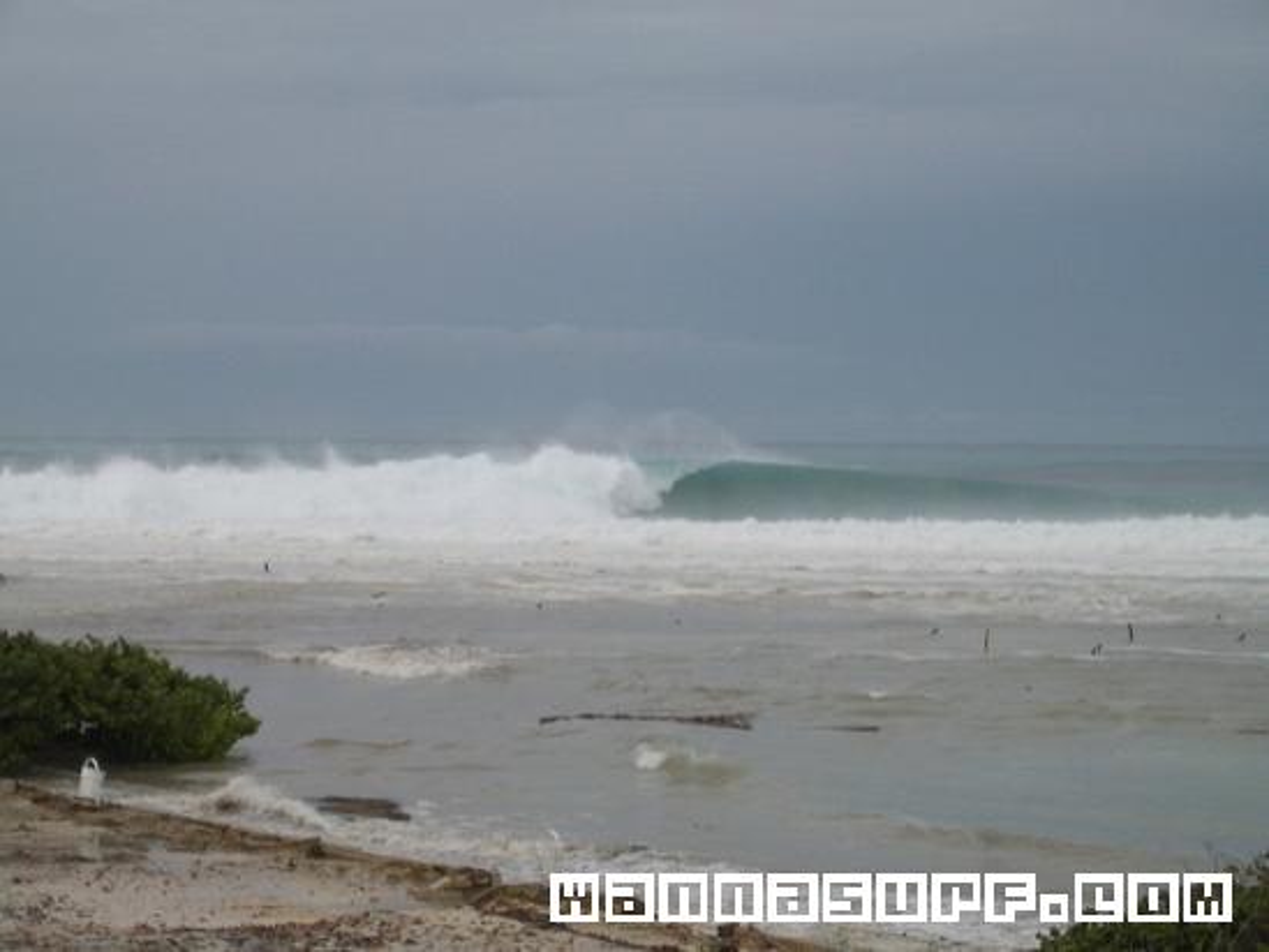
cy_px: 476
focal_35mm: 105
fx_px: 3850
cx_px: 634
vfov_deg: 14.1
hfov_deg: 18.7
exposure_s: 1/125
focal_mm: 17.4
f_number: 4.8
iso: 50
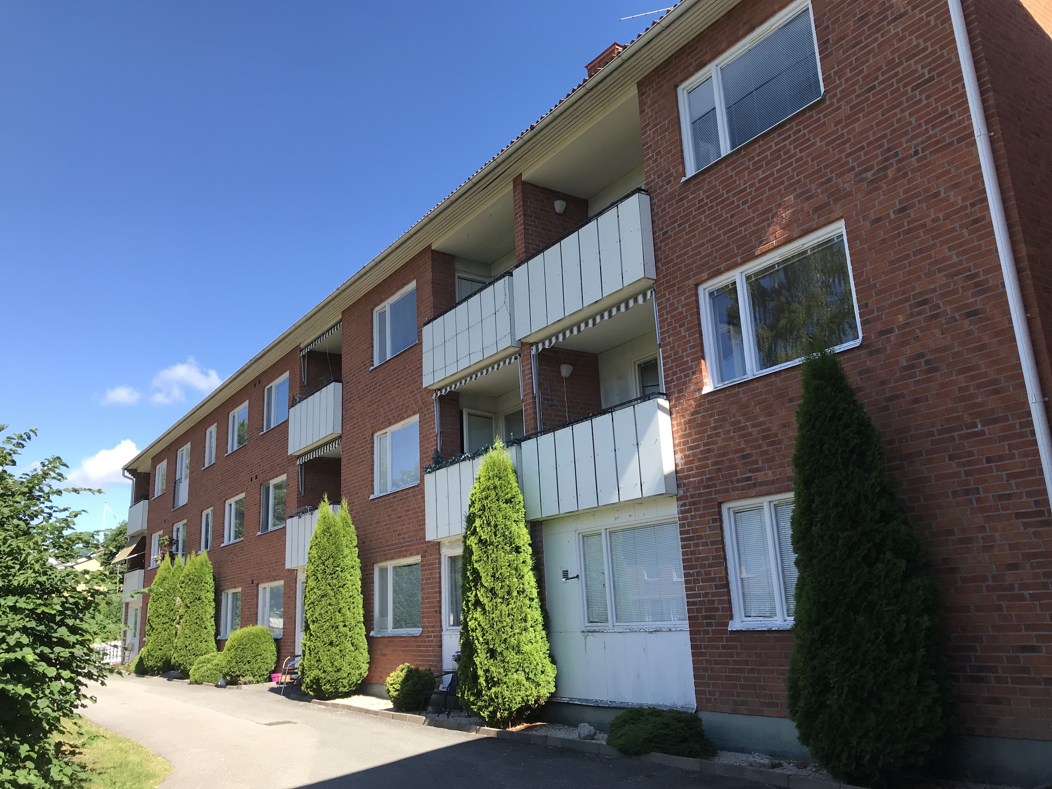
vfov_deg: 49.7
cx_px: 526
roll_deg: +2.5
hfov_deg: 63.4
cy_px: 394
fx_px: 851
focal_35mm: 28
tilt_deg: +14.7
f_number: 1.8
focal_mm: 3.99
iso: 20
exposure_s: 1/977
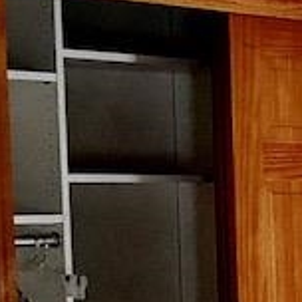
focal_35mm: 164
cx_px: 662
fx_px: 1619
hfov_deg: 9.7
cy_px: 403
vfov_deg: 10.4
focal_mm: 3.99
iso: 40
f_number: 1.8
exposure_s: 1/15
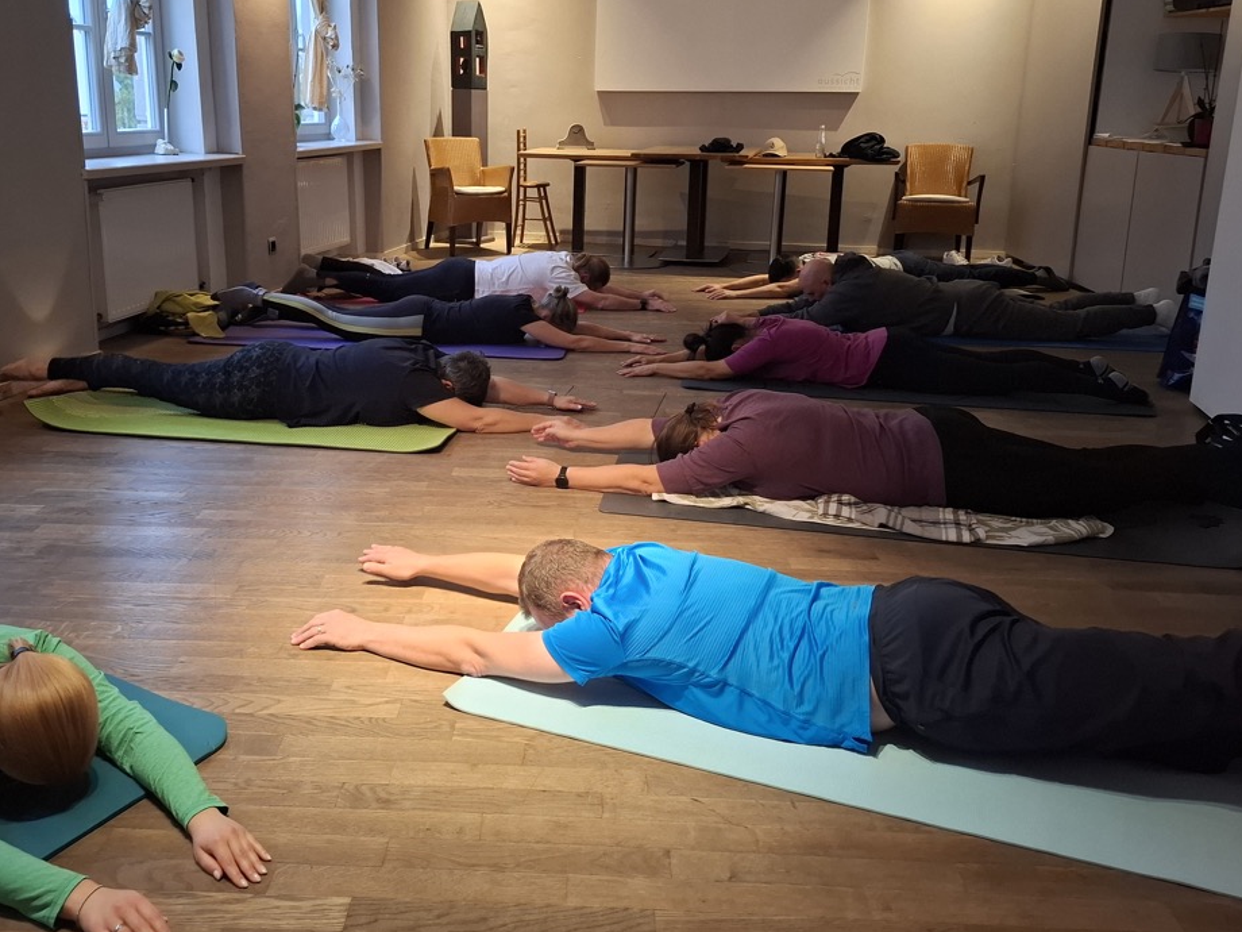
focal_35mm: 30
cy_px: 366
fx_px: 1076
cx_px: 526
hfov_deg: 59.7
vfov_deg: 46.5
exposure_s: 1/33
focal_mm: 5.54
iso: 400
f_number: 1.8
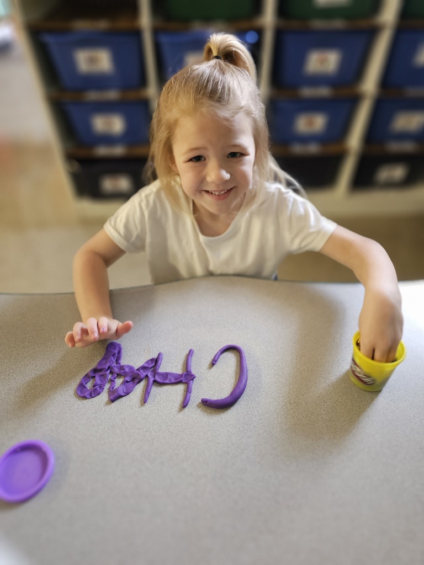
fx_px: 376
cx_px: 212
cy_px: 282
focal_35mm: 23
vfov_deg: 73.9
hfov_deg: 58.9
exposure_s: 1/24
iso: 640
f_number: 1.7
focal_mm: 6.3
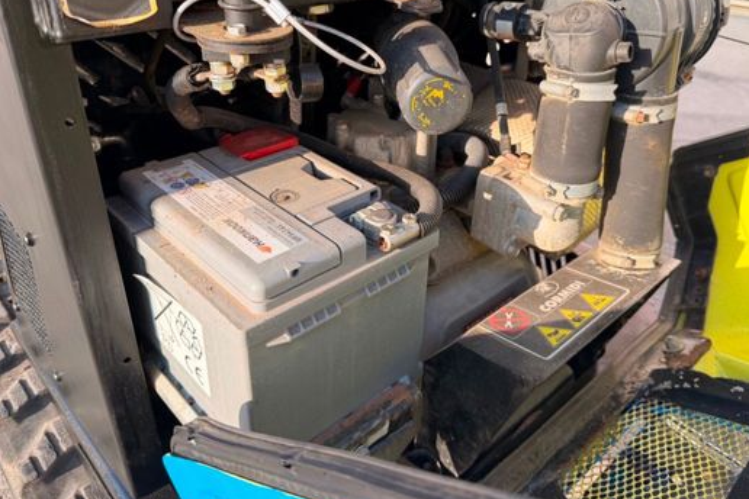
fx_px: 603
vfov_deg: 44.6
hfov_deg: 63.5
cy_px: 191
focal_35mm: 29
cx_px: 411
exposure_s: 1/1075
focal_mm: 6.76
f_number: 1.78
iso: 100
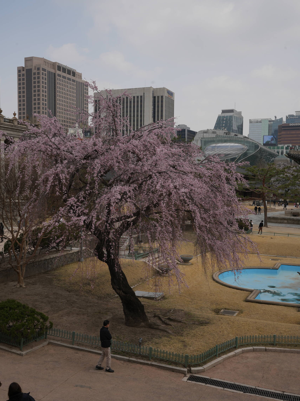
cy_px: 221
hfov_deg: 37.7
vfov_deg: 48.9
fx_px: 439
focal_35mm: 38
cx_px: 150
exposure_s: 1/160
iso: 100
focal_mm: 35
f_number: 11
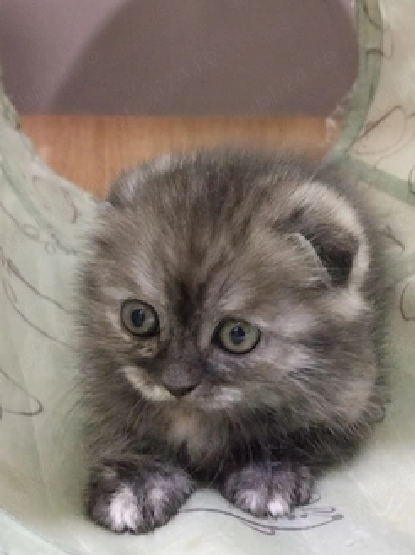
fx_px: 897
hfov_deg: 26.0
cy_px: 246
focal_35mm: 56
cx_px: 223
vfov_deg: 34.3
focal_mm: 4.22
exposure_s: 1/16.7
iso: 1250
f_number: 1.8
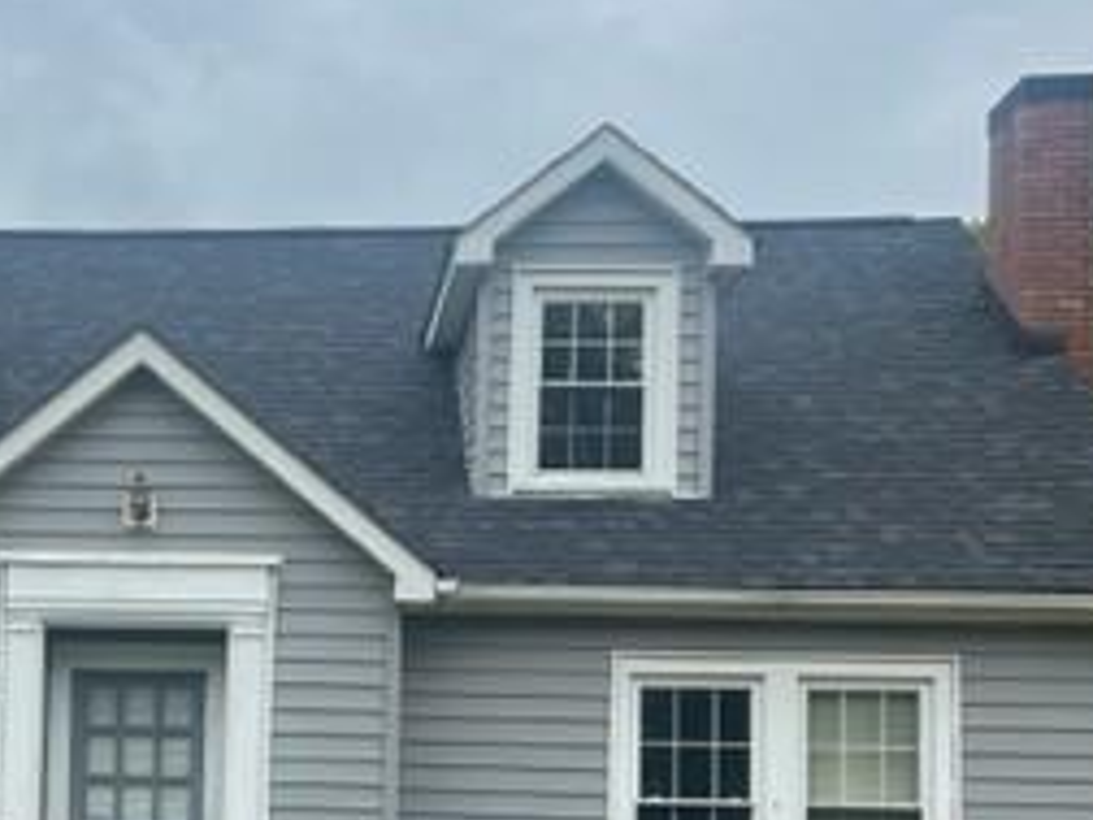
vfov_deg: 21.7
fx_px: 2084
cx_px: 48
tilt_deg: +2.5
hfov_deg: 27.9
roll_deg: -1.3
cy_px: 738
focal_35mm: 66
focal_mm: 5.7
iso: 50
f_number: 1.5
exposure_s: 1/1808
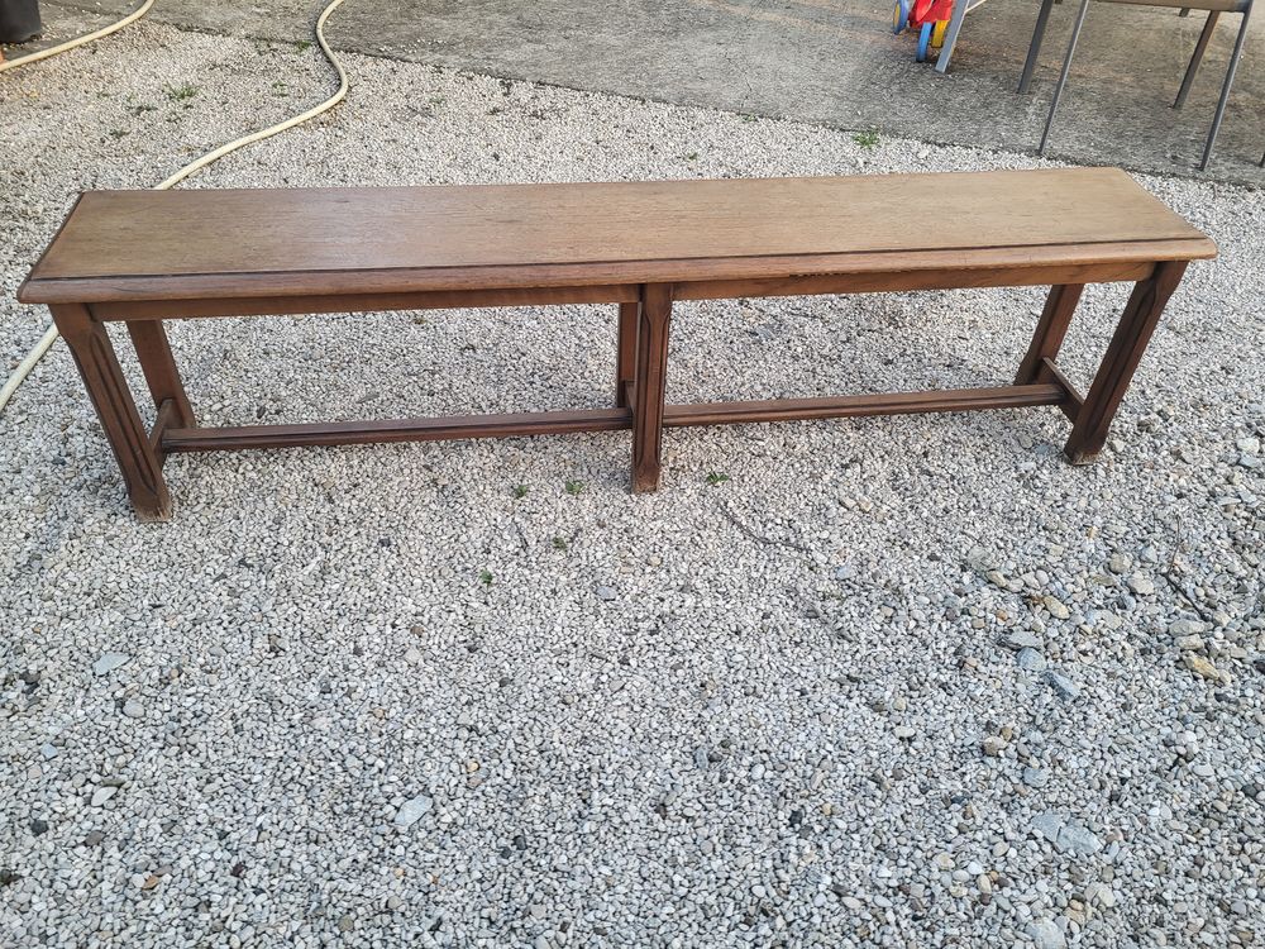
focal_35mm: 26
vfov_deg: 53.1
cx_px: 632
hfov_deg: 67.3
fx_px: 950
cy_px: 474
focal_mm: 5.4
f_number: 1.8
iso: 64
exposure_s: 1/100
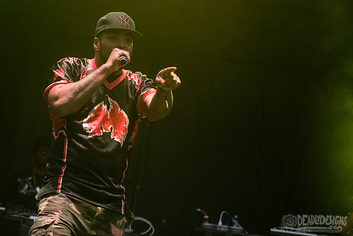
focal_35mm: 116
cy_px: 108
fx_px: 1135
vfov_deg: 11.8
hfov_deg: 17.6
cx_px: 116
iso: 1600
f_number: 4
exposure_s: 1/320
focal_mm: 86
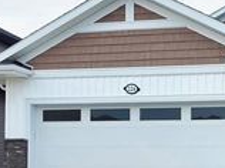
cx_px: 211
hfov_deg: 25.7
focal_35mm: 73
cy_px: 169
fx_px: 474
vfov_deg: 19.5
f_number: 1.7
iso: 80
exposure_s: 1/2000
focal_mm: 6.3
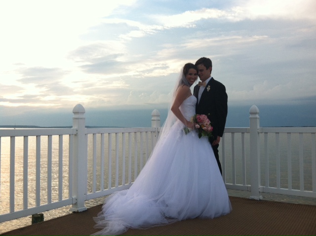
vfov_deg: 40.6
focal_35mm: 35
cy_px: 118
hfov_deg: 52.7
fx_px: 319
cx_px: 158
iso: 80
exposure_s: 1/152
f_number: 2.8
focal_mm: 3.85
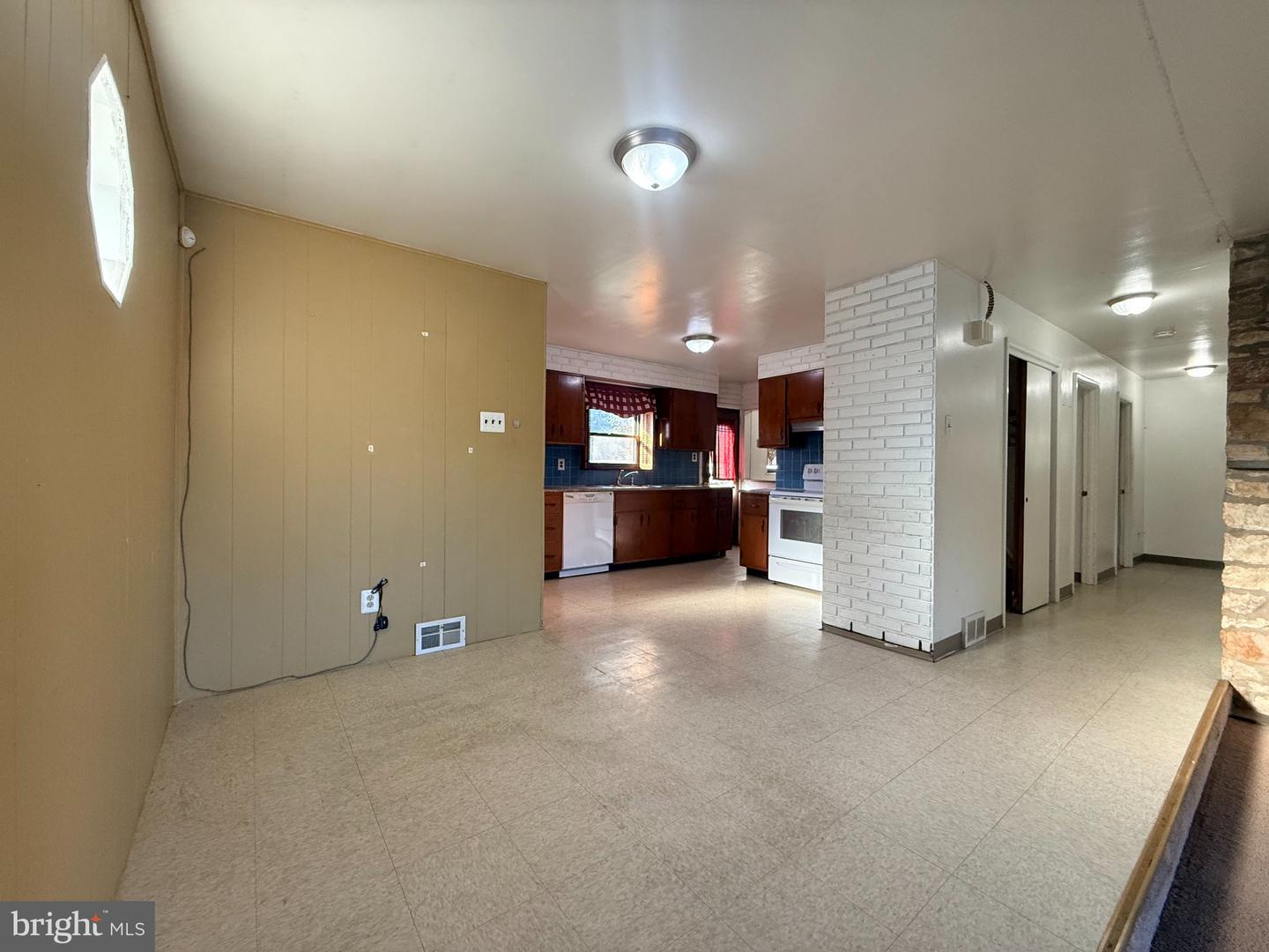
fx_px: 513
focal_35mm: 14
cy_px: 476
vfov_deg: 85.7
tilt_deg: -0.2
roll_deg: -0.1
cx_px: 634
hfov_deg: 102.1
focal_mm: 2.22
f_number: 2.2
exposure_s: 1/120
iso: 320
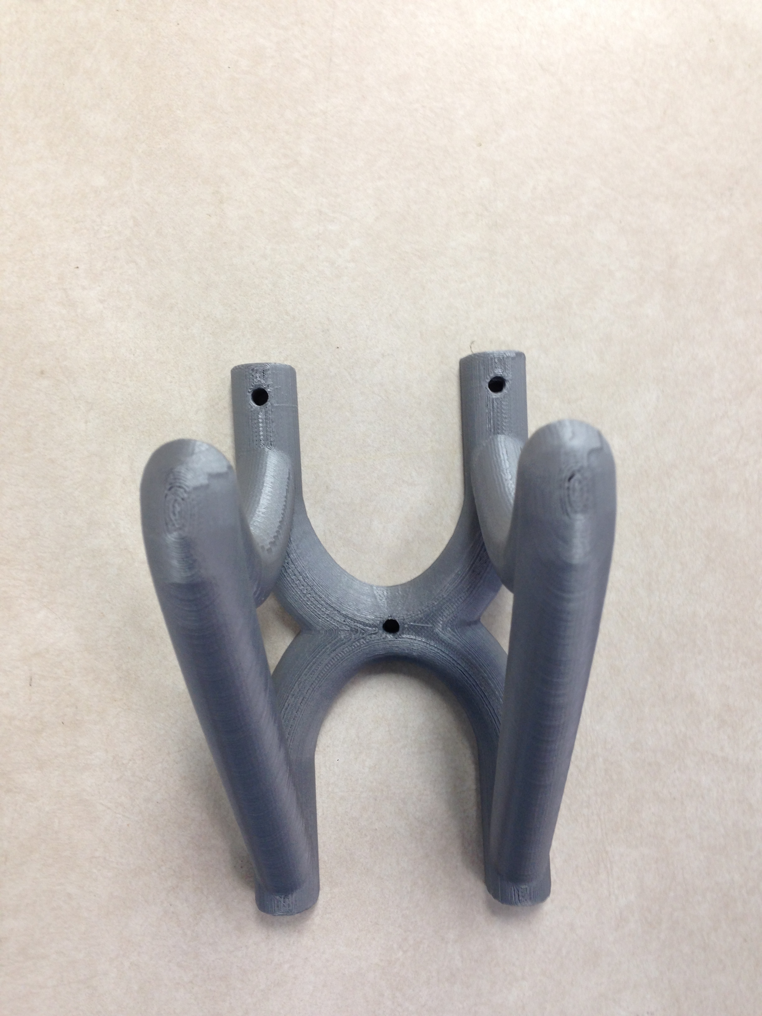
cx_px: 381
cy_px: 508
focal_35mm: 33
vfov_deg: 55.4
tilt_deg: -88.0
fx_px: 969
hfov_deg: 42.9
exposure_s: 1/20
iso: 64
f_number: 2.4
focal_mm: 4.12
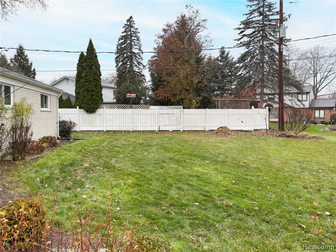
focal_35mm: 26
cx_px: 168
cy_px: 126
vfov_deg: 53.1
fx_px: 252
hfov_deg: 67.3
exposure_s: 1/121
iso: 50
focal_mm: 5.96
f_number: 1.6
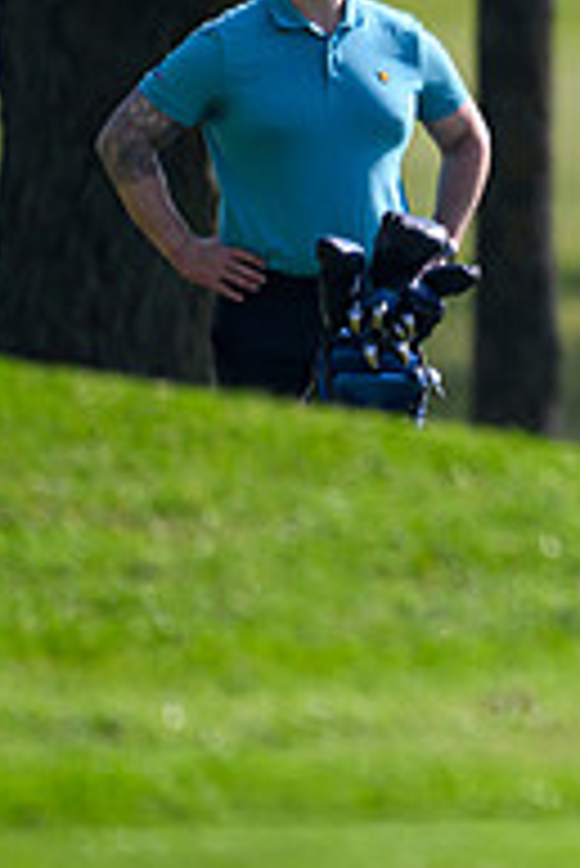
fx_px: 46530
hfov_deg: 0.7
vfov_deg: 1.1
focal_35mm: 1929
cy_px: 43
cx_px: 1430
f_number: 4
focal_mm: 560
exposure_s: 1/3200
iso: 500
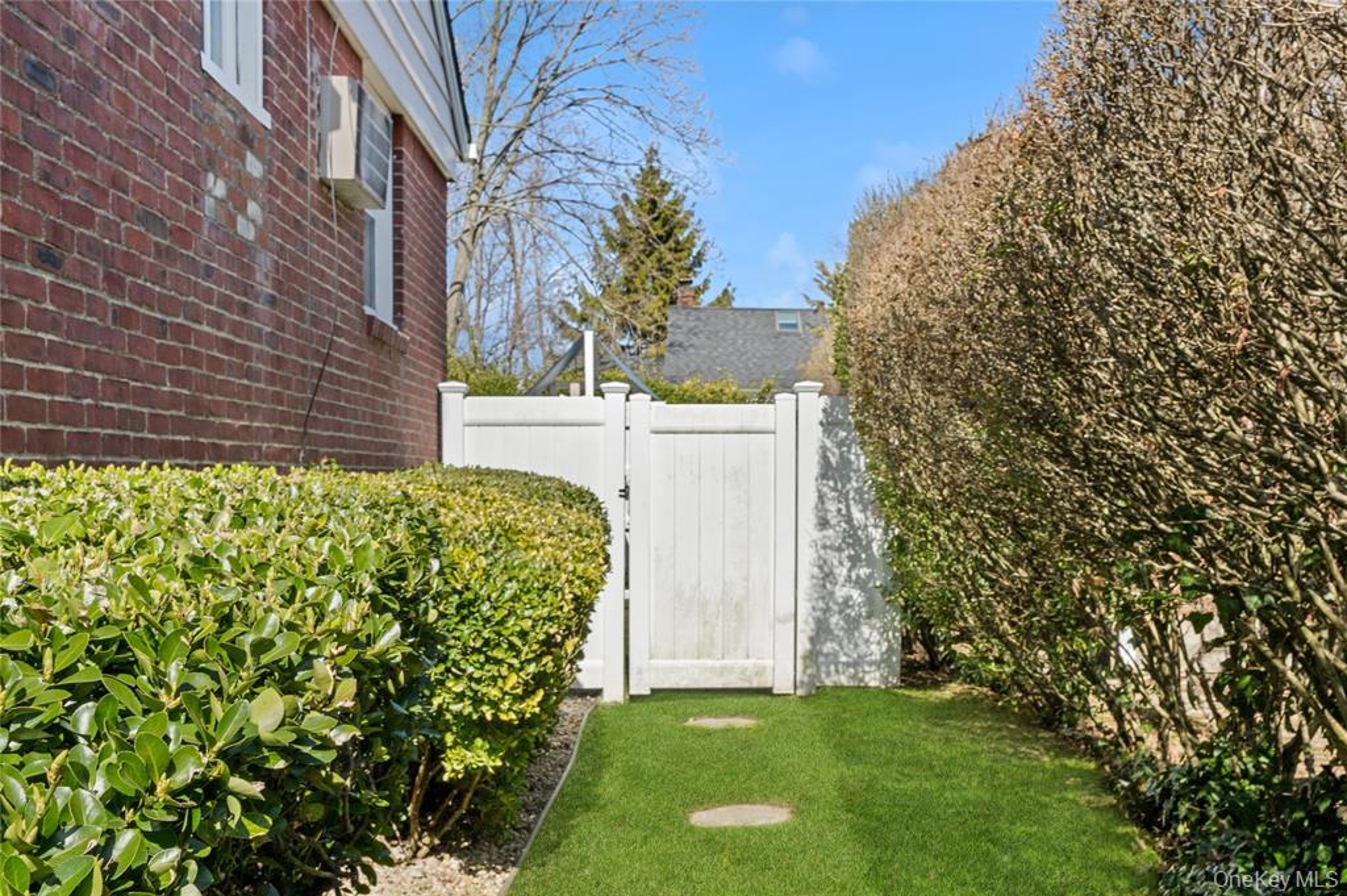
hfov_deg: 53.2
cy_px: 448
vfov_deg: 36.8
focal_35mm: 36
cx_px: 674
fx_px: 1346
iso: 200
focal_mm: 24
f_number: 11
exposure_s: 1/500
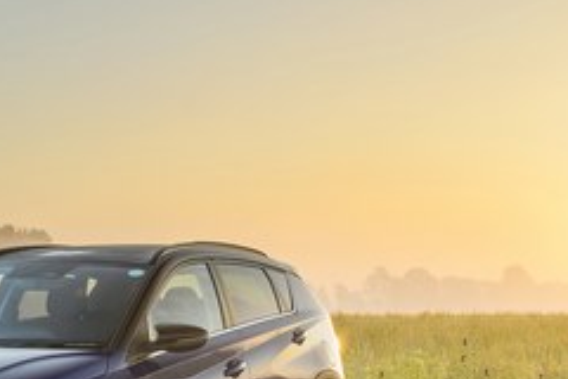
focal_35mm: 99
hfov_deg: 20.6
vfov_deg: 13.8
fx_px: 1562
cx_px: 248
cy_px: 272
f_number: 6.3
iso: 200
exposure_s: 1/20
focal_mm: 34
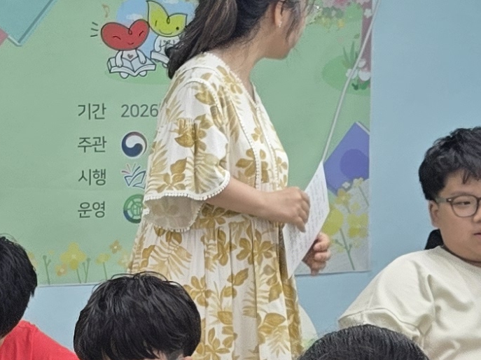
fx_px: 1862
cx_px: 113
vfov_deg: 11.1
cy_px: 209
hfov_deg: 14.7
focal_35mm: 134
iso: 50
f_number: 1.8
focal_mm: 5.4
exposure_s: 1/120
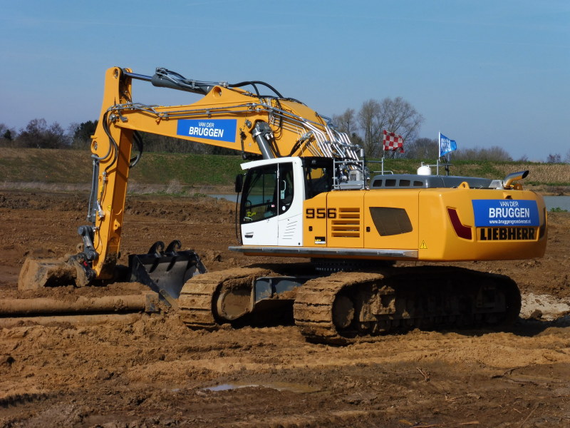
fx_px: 1482
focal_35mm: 90
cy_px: 214
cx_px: 285
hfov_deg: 21.8
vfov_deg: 16.4
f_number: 7.1
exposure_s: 1/500
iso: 100
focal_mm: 16.1
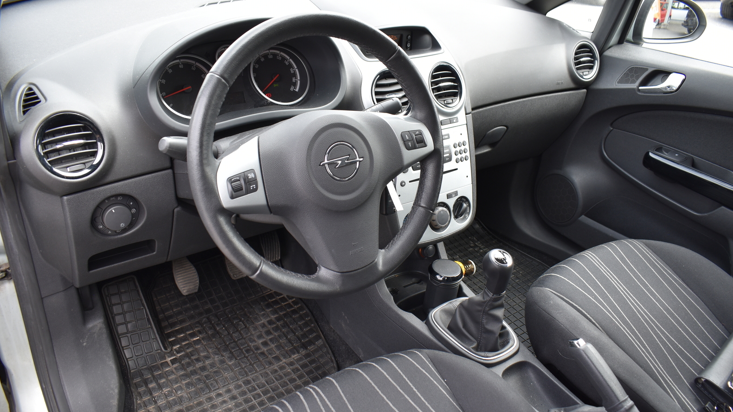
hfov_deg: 66.1
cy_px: 241
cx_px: 374
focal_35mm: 29
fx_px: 564
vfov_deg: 40.1
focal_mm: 18
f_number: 5.6
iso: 250
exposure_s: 1/125
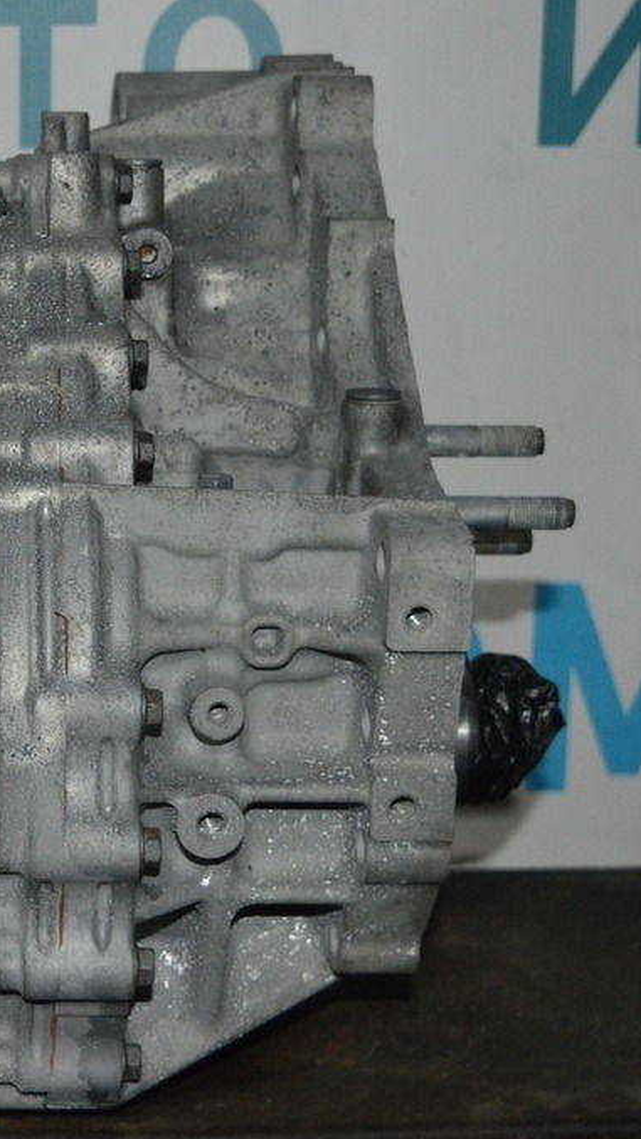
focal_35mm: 76
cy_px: 571
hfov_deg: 15.4
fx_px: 2296
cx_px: -113
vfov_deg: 27.9
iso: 1800
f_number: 4.5
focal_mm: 32
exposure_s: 1/30
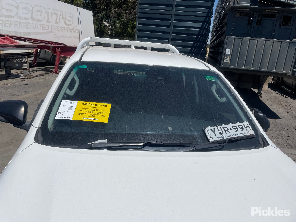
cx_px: 148
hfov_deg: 67.3
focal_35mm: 26
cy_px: 111
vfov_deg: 53.1
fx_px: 222
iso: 32
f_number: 1.6
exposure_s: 1/13333
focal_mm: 4.2
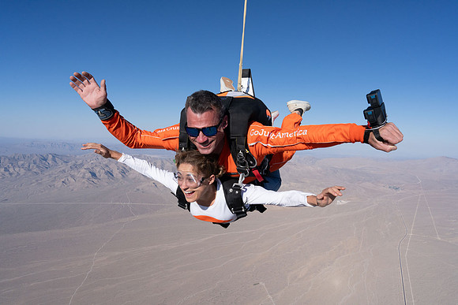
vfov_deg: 53.2
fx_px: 305
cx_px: 229
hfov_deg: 73.7
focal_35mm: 24
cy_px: 152
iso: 800
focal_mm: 24
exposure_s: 1/2000
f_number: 11
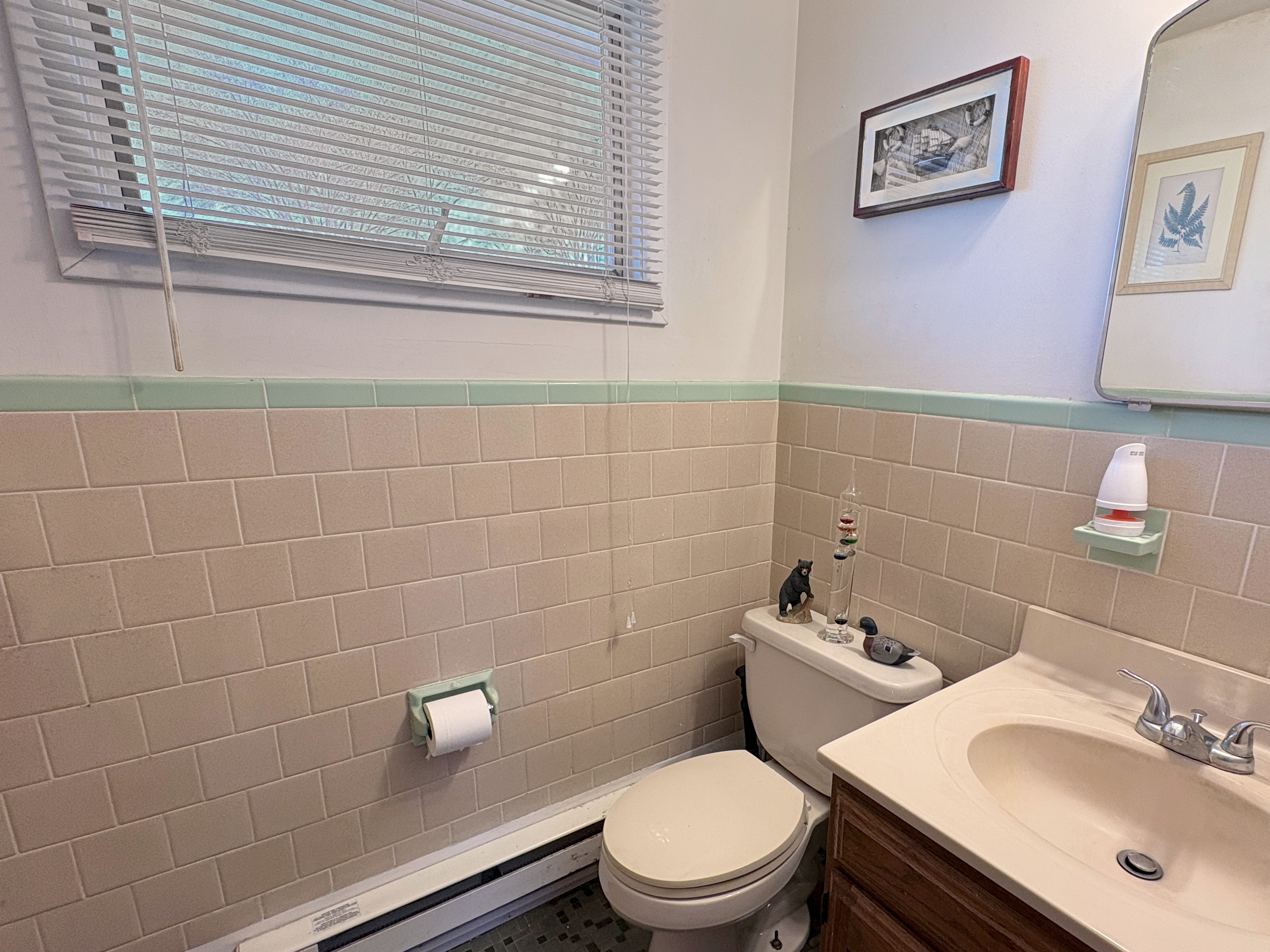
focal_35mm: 18
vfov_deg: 71.3
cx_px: 743
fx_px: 660
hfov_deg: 87.0
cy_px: 532
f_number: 2.2
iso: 160
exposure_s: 1/120
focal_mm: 2.22
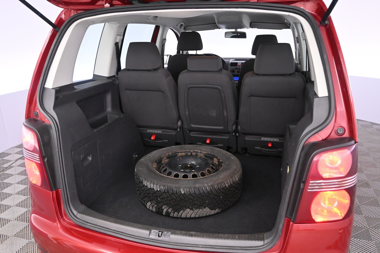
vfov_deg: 44.6
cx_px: 190
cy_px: 126
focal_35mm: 29
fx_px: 309
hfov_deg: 63.2
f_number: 4
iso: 3200
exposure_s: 1/60
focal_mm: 19.5
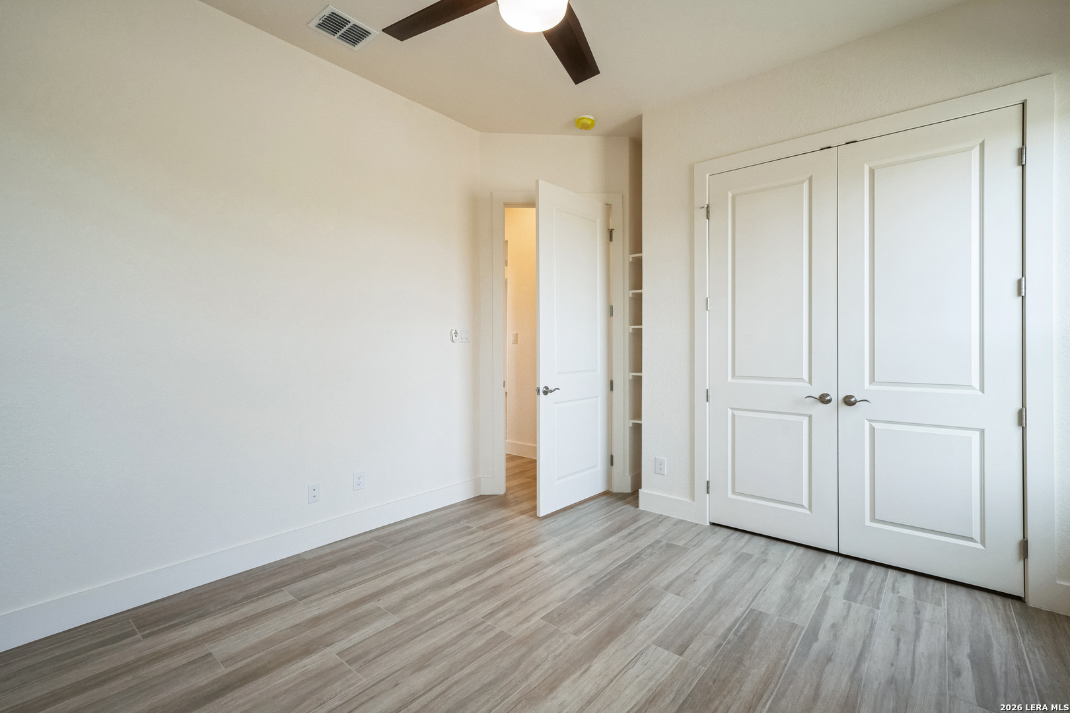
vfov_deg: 77.3
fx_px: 446
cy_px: 356
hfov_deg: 100.4
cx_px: 535
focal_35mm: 15
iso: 800
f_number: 8
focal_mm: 15
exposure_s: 1/100
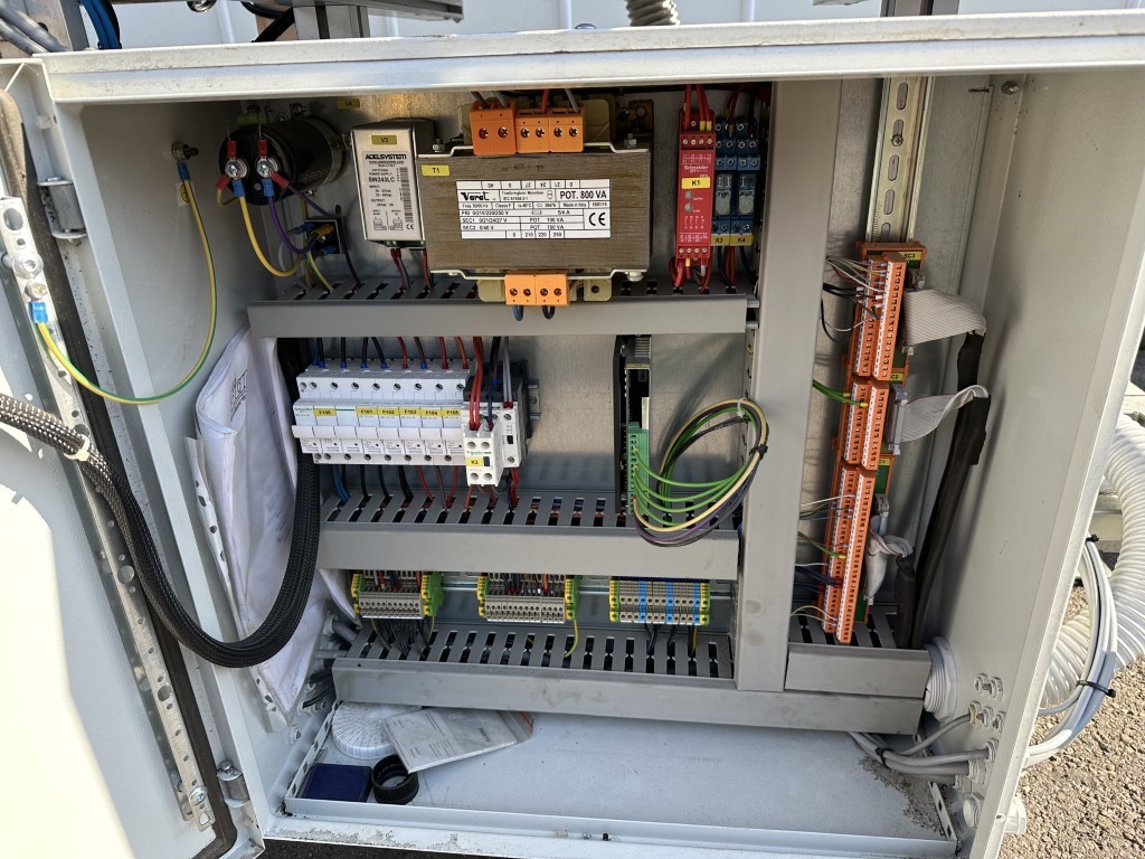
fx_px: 794
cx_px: 572
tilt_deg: -28.7
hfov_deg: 71.6
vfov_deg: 56.8
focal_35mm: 24
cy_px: 430
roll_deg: +2.8
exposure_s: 1/694
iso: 80
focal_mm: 6.86
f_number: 1.78
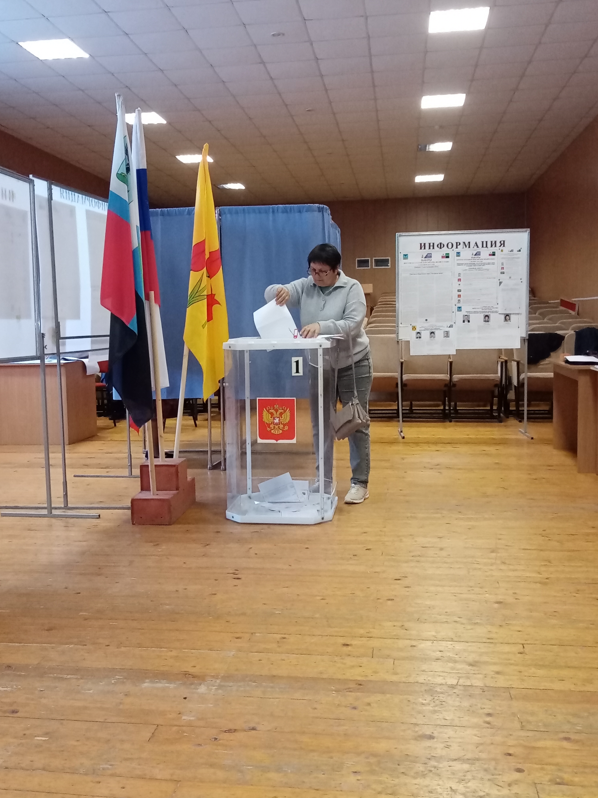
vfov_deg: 65.3
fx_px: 622
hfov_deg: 51.3
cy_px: 390
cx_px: 294
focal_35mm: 27
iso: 741
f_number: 1.8
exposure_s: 1/25
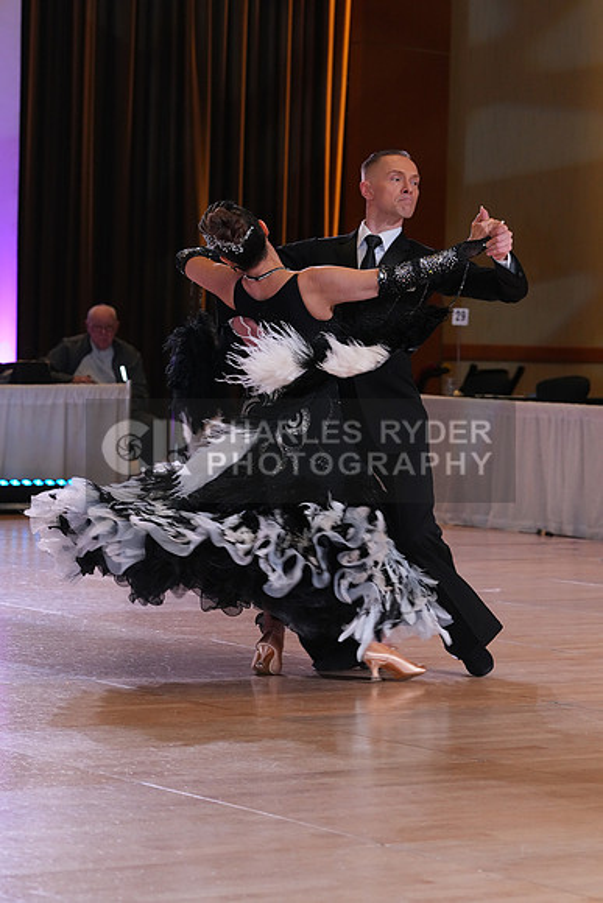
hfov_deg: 11.2
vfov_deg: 16.6
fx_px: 3088
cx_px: 302
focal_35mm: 123
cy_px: 452
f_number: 6.3
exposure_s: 1/250
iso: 3200
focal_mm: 123
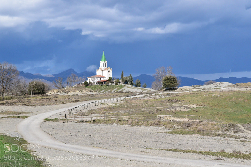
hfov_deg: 22.9
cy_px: 73
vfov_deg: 15.4
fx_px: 621
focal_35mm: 89
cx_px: 142
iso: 320
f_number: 11
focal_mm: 50
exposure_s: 1/750
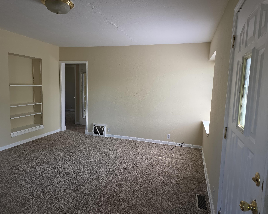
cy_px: 107
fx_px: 190
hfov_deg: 70.3
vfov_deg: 58.8
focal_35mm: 24
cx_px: 132
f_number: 1.7
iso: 200
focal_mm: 6.25
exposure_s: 1/180
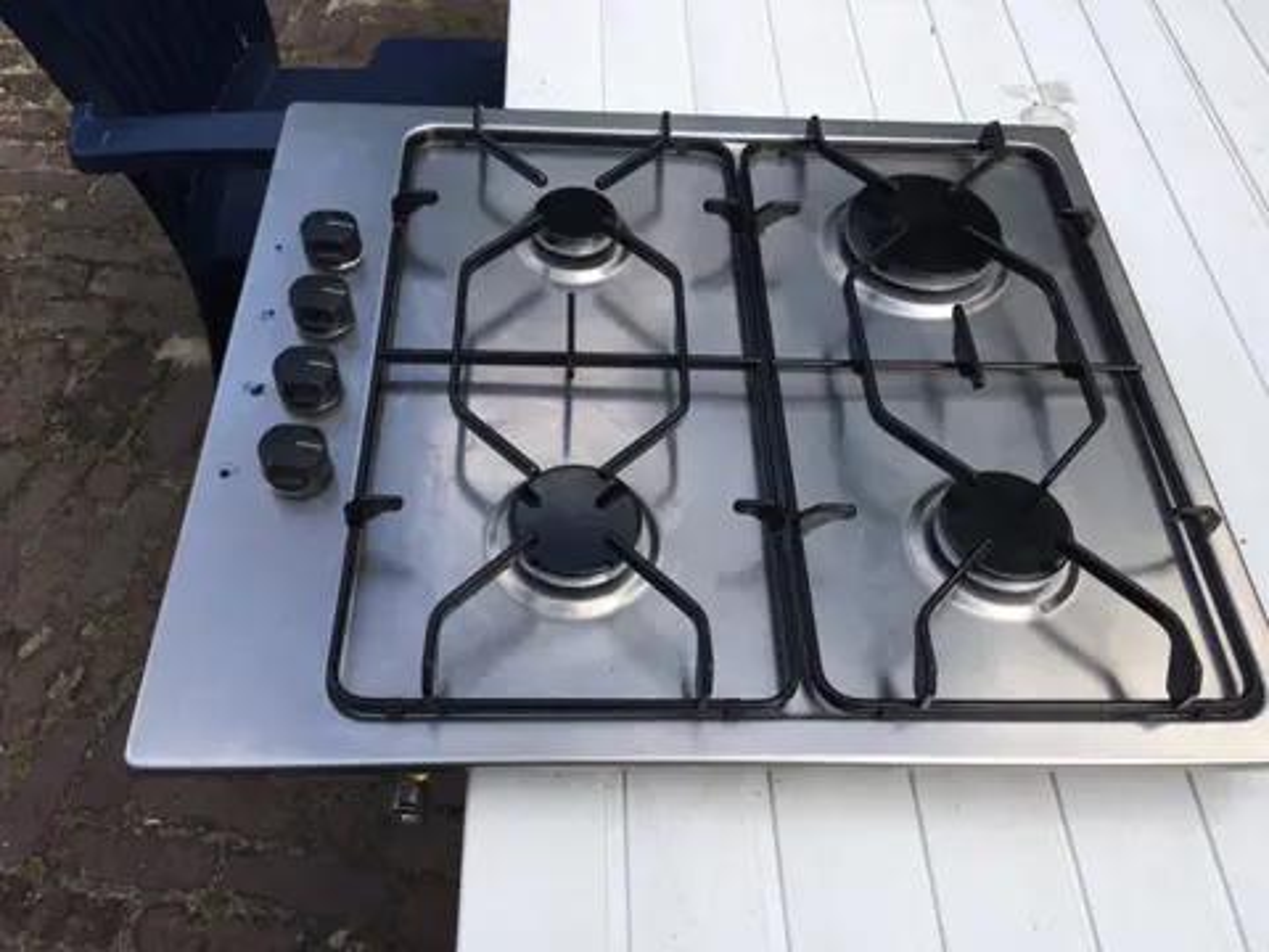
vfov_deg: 48.2
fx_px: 1063
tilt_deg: -56.2
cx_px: 634
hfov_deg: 61.7
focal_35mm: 29
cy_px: 476
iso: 25
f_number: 2.2
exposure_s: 1/864
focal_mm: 4.15
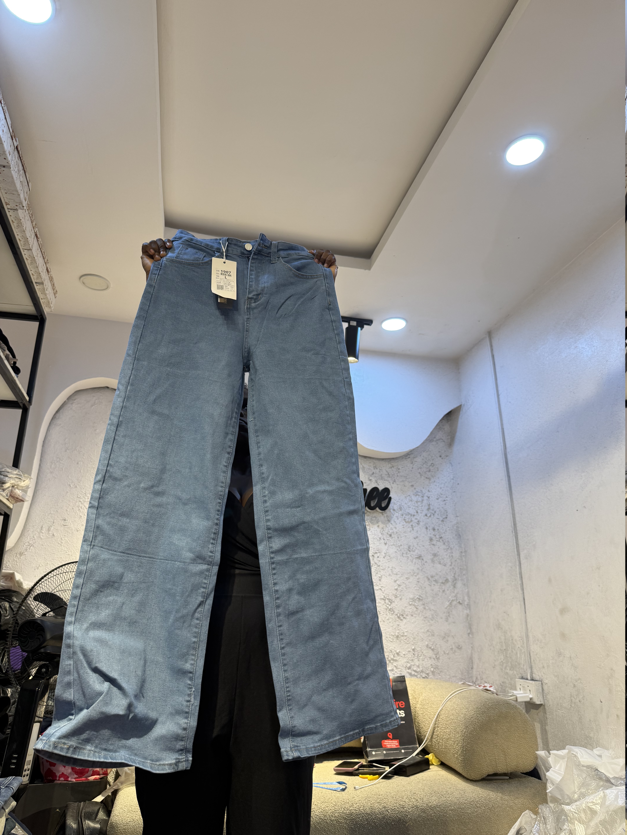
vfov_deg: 71.6
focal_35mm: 24
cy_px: 418
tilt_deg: +19.6
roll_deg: -0.4
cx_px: 314
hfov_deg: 56.8
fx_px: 580
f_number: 1.78
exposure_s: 1/100
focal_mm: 6.76
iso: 64
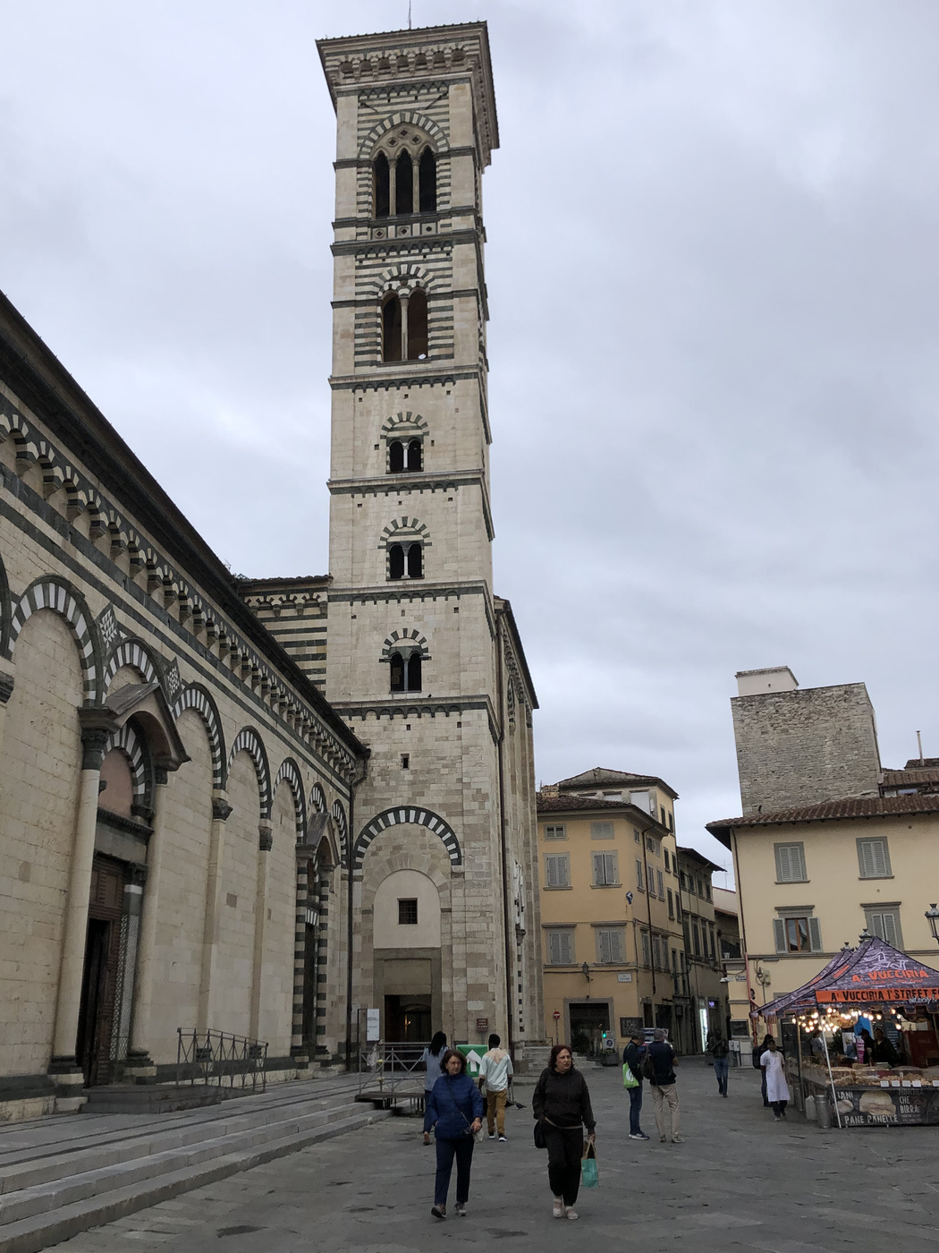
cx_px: 424
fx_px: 1157
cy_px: 640
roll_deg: +0.8
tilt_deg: +18.8
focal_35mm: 32
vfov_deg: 56.8
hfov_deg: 44.1
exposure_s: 1/762
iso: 20
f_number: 1.8
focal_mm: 4
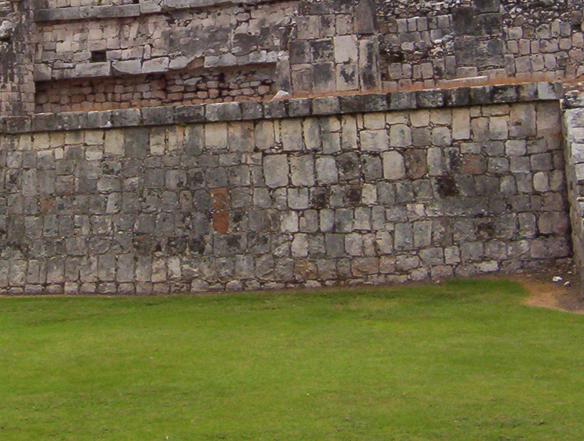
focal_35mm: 72
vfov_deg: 20.0
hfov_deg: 26.5
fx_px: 1218
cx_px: 130
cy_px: 21
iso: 100
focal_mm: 5.54
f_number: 5.24
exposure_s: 1/569
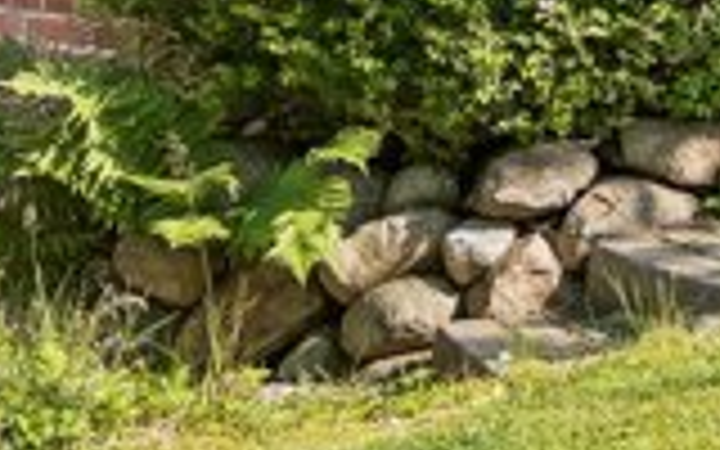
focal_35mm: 235
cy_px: -488
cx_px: 940
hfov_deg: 8.8
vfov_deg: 5.5
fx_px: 4611
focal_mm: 31
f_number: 2.8
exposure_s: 1/1000
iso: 100
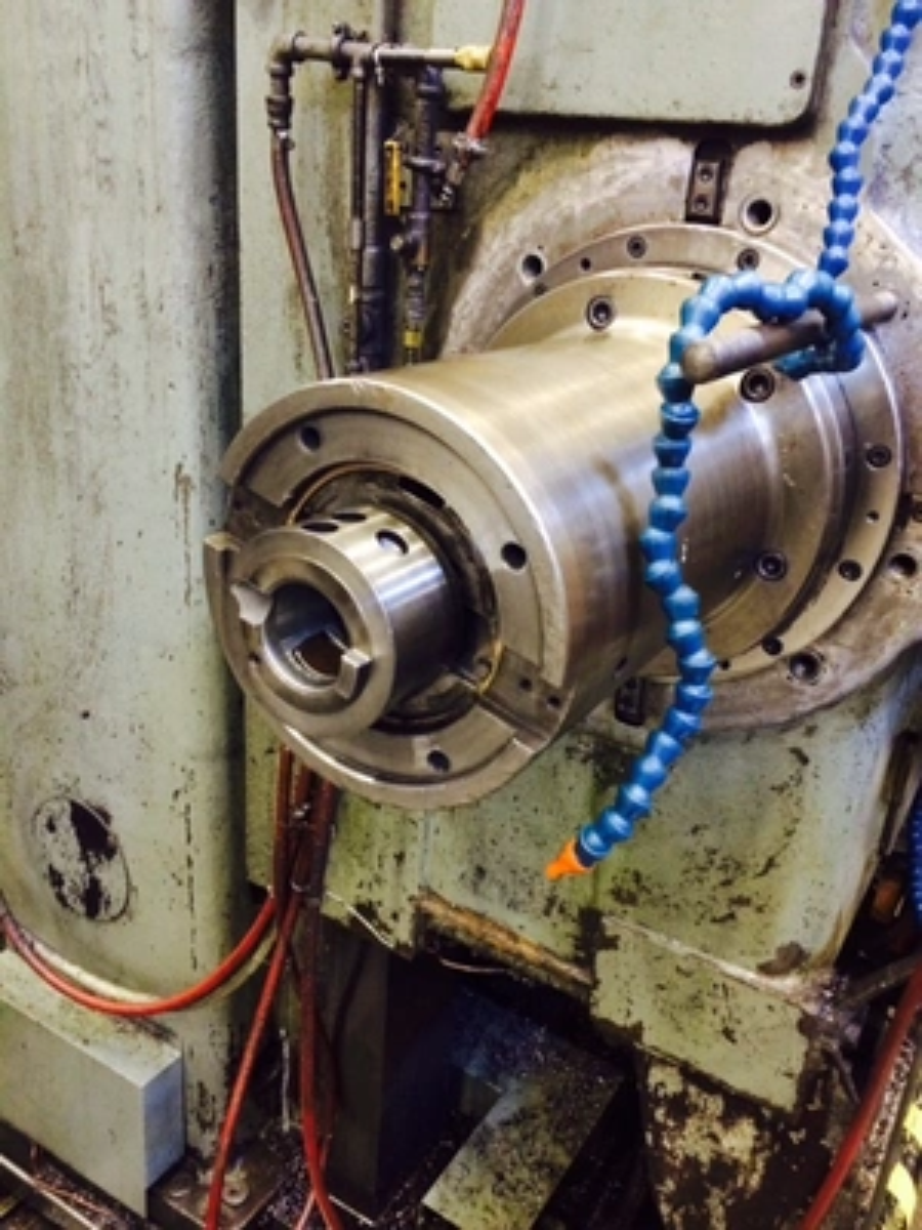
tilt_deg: -24.9
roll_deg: -3.6
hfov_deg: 48.2
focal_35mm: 29
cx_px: 461
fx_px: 1030
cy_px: 615
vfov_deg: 61.7
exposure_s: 1/15
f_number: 2.2
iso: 320
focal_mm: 4.15
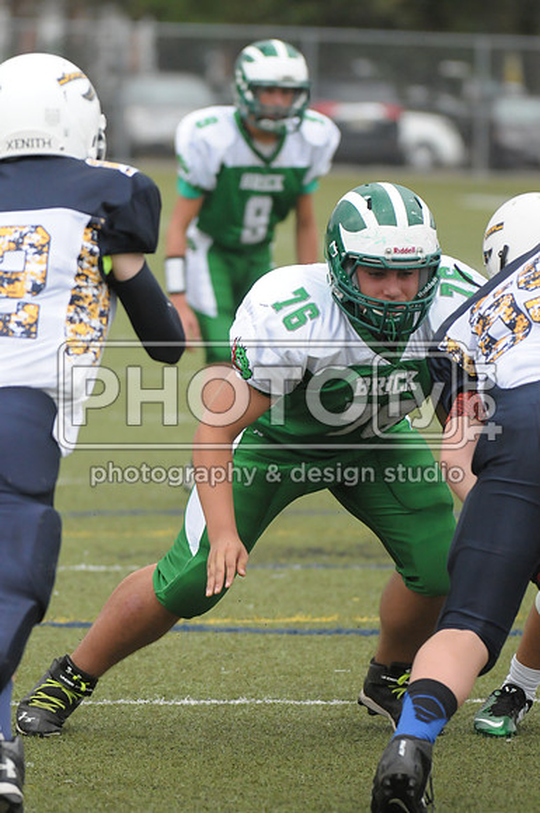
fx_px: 6770
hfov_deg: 4.6
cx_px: 270
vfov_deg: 6.9
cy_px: 406
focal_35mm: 300
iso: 1600
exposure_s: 1/3200
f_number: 4
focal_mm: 200
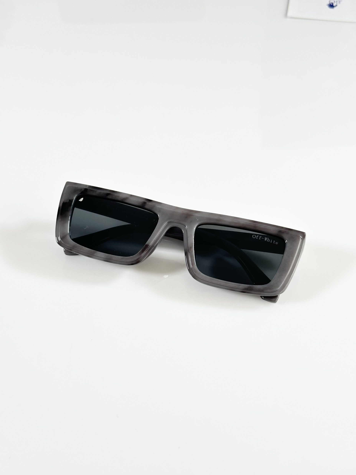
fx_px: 658
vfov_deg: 39.7
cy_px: 238
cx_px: 178
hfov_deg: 30.3
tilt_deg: -46.6
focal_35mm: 48
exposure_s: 1/119
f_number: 1.78
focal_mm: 6.86
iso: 80
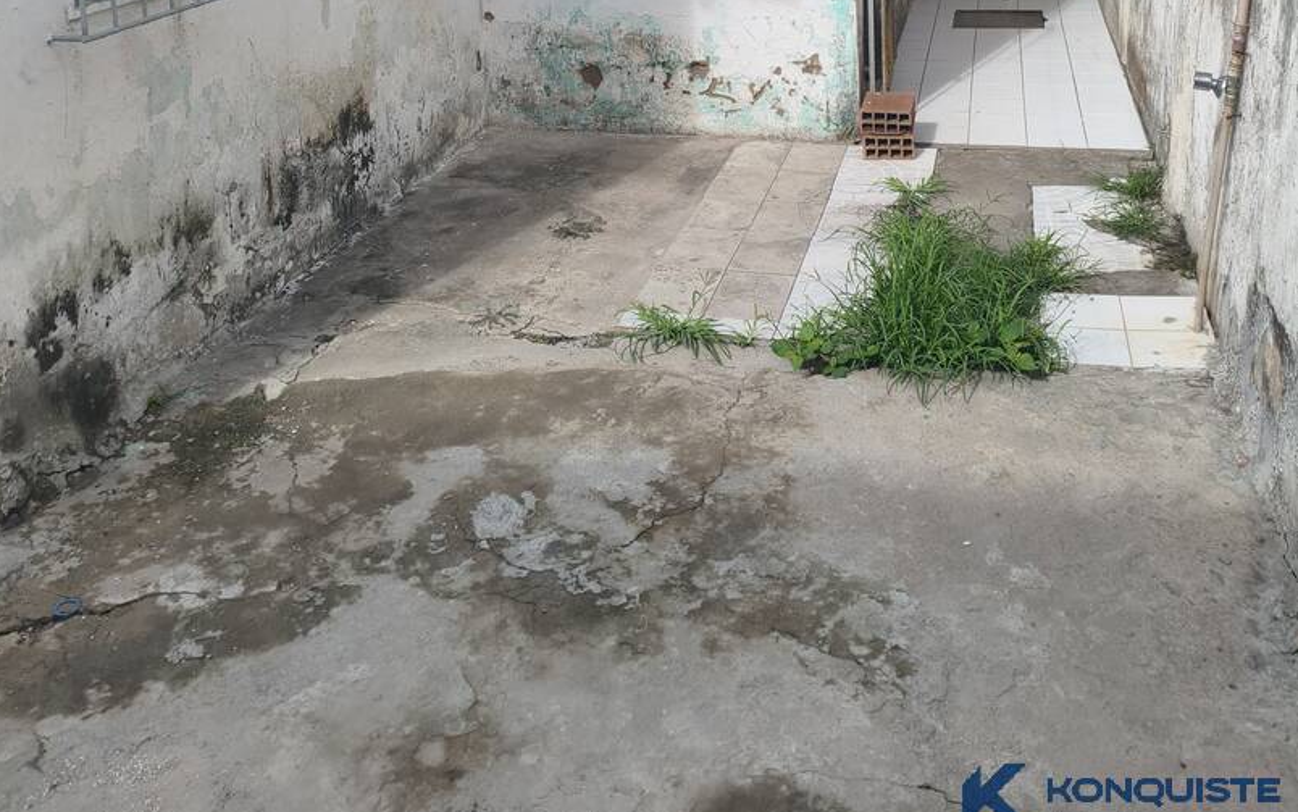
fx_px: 1309
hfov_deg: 52.7
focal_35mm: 37
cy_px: -23
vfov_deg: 31.5
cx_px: 646
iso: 80
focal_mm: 4.94
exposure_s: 1/2530
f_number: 1.5
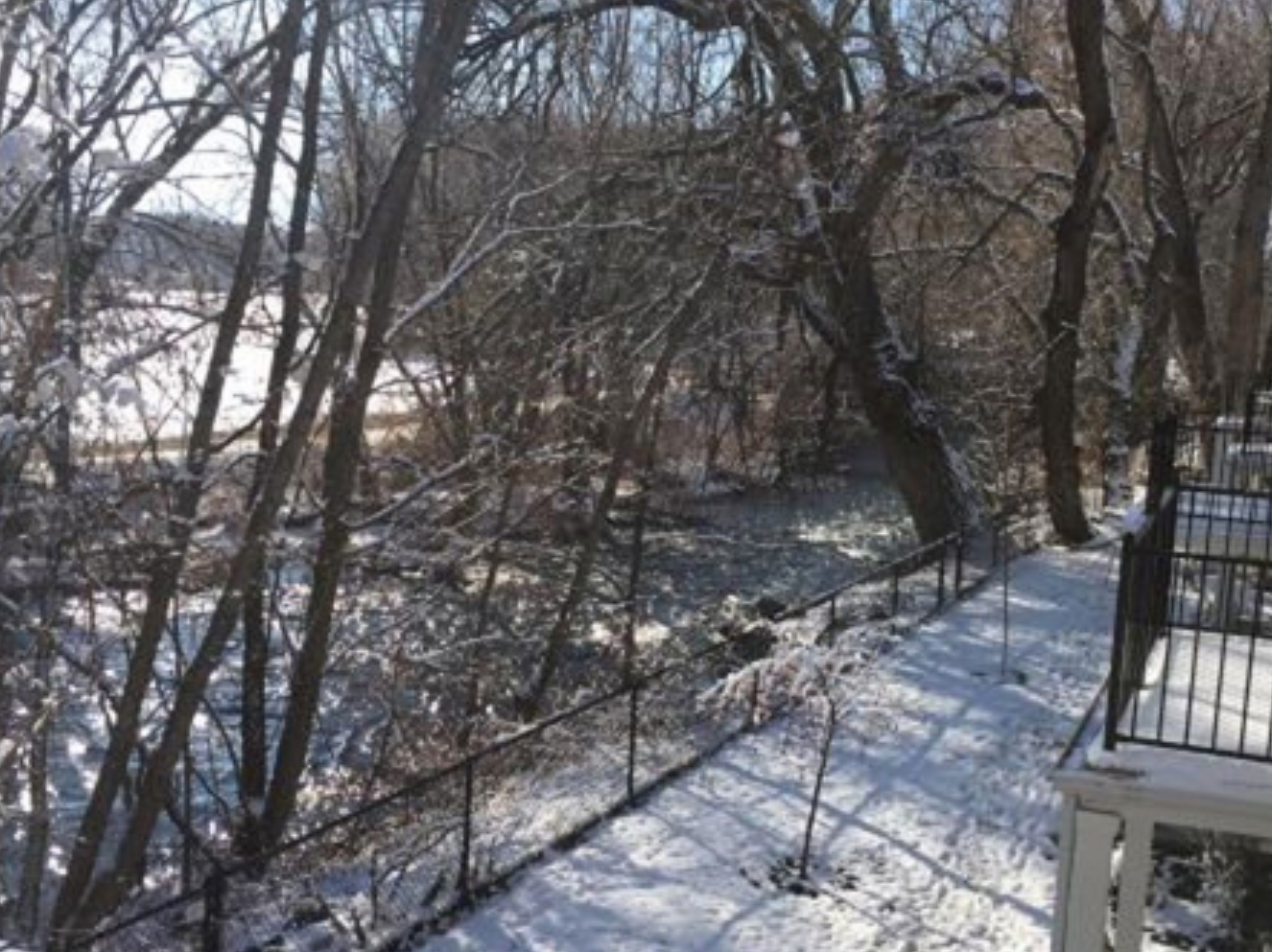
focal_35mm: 42
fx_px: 1542
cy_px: 538
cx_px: 786
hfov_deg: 44.5
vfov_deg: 34.3
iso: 25
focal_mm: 4.15
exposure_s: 1/962
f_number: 2.2
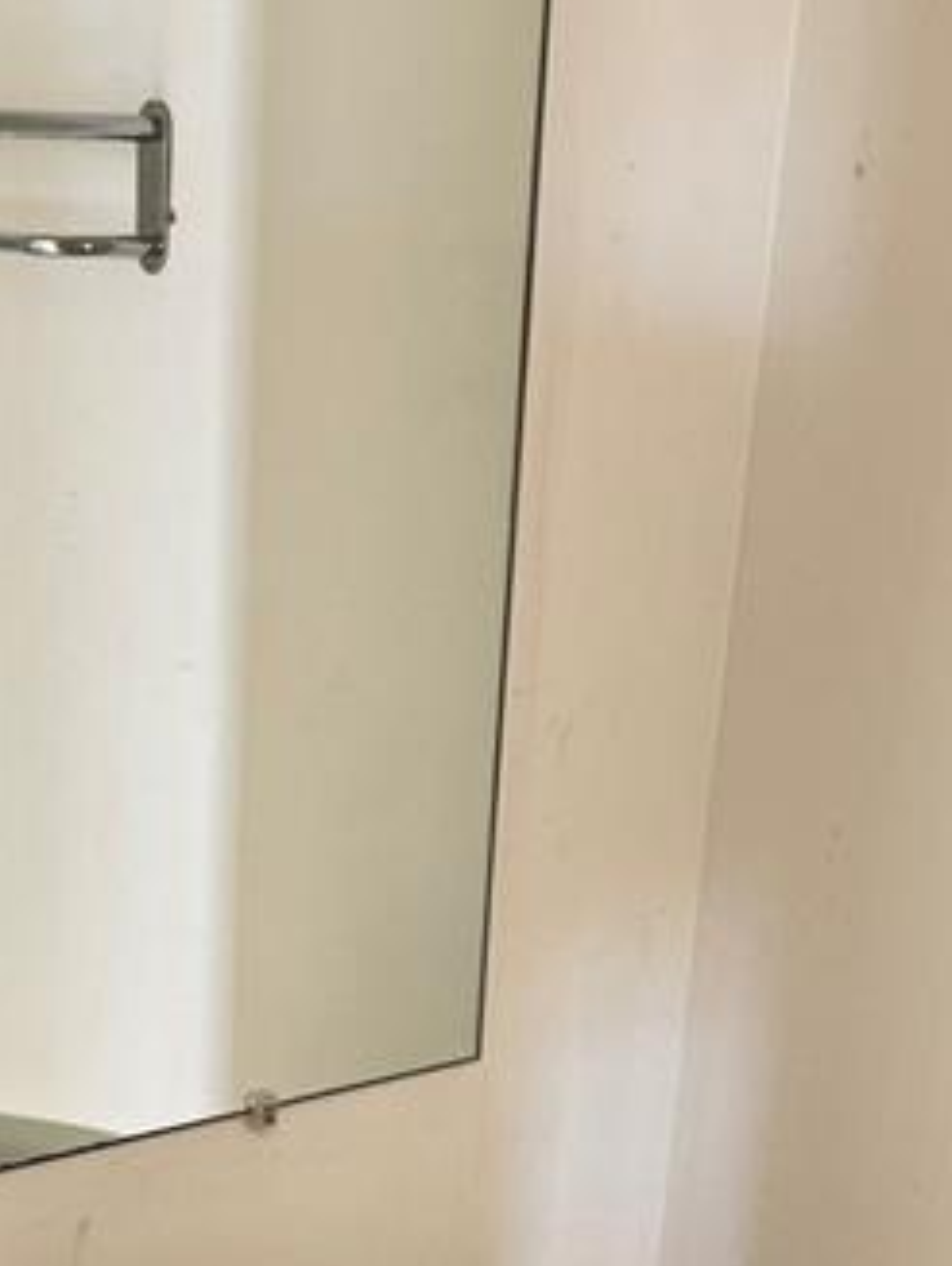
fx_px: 2232
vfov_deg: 30.7
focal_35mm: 61
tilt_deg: -20.7
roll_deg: -2.5
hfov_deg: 23.9
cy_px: 1049
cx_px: 294
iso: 640
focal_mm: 5.7
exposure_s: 1/34
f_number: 1.5
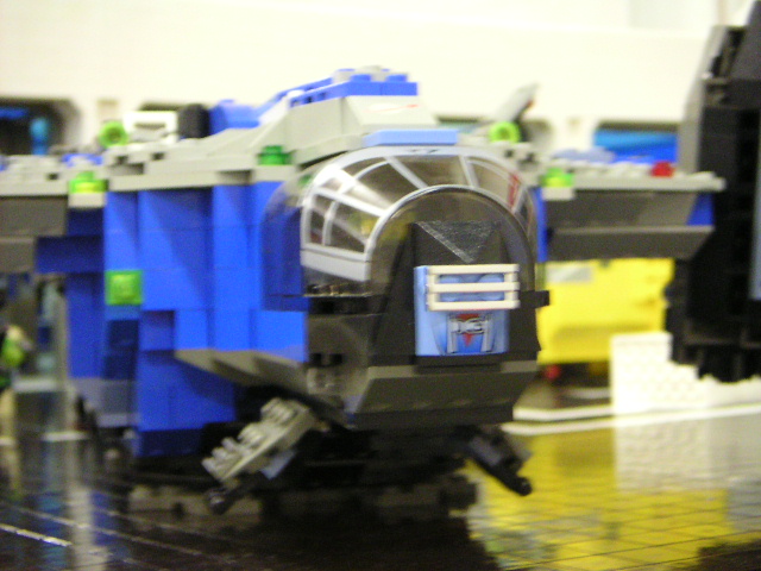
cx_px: 380
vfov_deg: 19.4
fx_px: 1671
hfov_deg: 25.7
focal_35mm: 76
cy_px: 286
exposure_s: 1/10
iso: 400
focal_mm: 9.9
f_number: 3.4
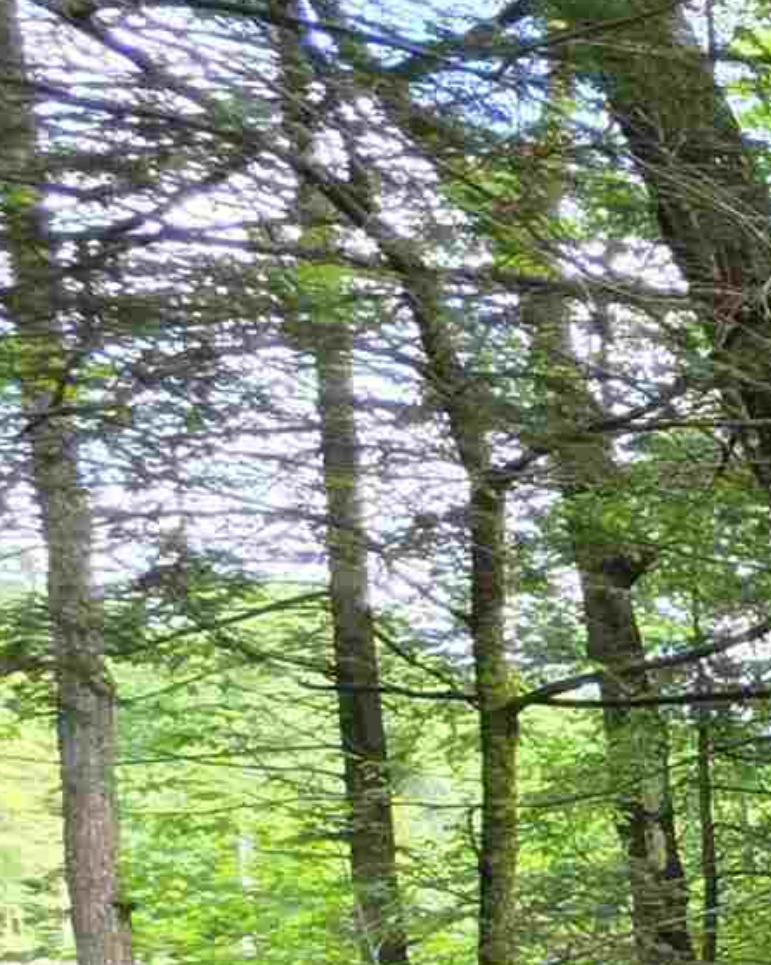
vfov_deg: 25.5
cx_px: 2238
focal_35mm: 70
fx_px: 1998
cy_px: 1015
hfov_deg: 12.0
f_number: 1.9
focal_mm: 2.2
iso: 50
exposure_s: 1/120
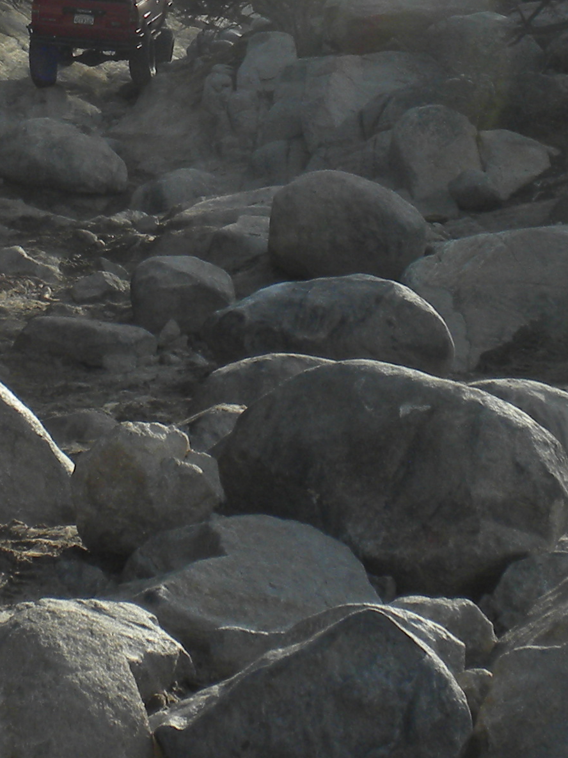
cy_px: 47
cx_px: 181
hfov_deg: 11.8
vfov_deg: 15.5
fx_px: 2735
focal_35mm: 125
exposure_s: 1/457
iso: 64
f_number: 3.5
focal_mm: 6.6
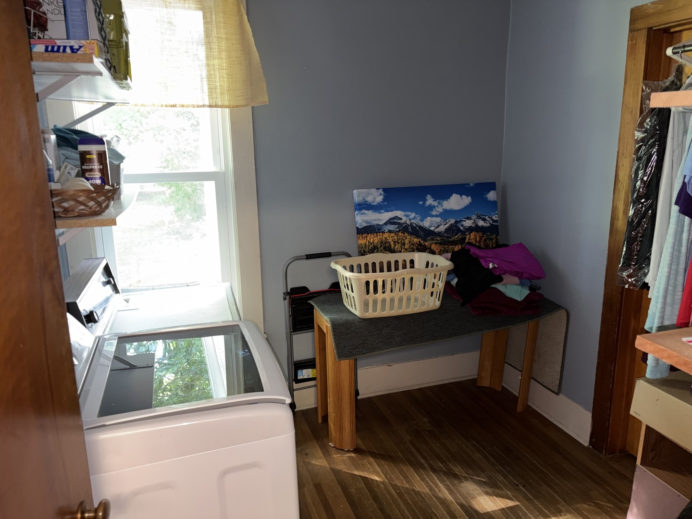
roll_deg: +1.0
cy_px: 260
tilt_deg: -12.4
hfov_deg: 67.3
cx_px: 346
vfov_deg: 53.1
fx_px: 520
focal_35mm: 26
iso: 125
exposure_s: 1/5
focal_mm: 5.96
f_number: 1.6
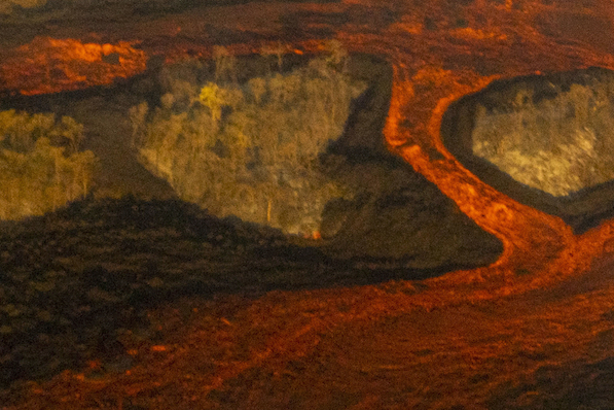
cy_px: -178
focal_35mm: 212
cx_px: 830
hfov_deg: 9.5
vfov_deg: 6.4
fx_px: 3615
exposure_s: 1/125
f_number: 32
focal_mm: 55
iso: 800
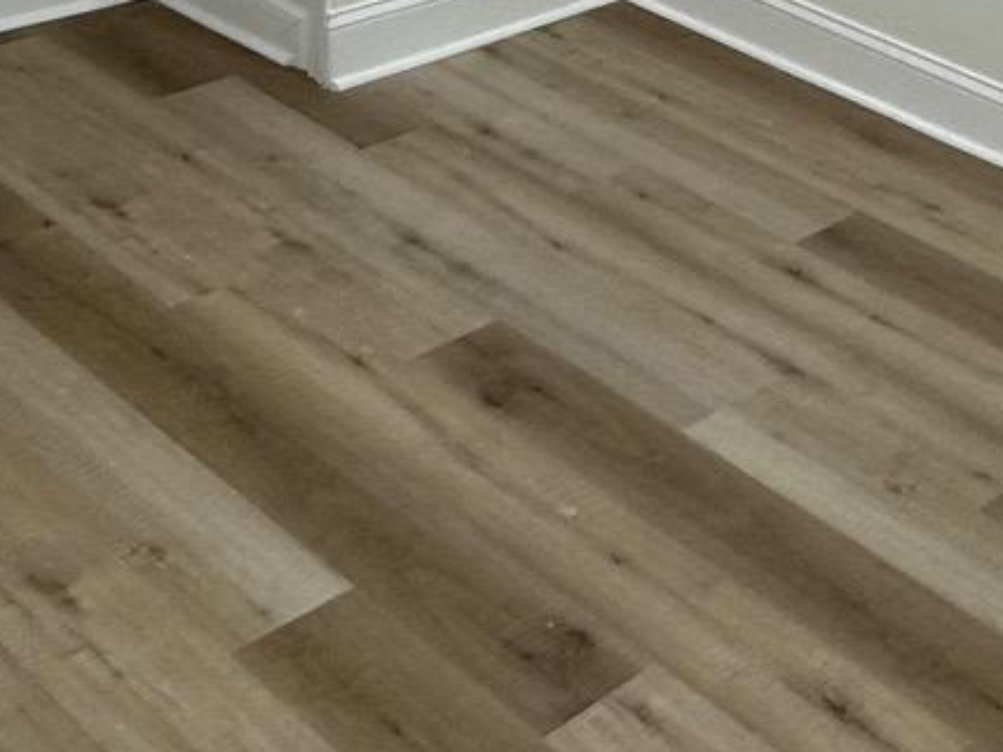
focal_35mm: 67
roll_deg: -6.6
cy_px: -28
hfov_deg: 28.9
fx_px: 1941
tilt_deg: -20.6
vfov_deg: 21.1
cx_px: 565
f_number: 2.2
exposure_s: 1/120
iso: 100
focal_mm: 2.22
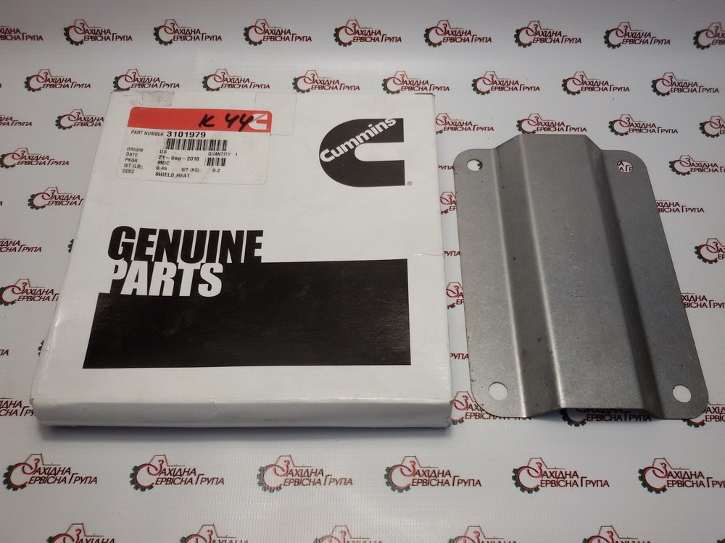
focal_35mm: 31
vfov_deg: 45.4
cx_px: 362
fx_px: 649
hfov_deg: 58.4
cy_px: 272
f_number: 2.4
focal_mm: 2.93
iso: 64
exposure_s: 1/100
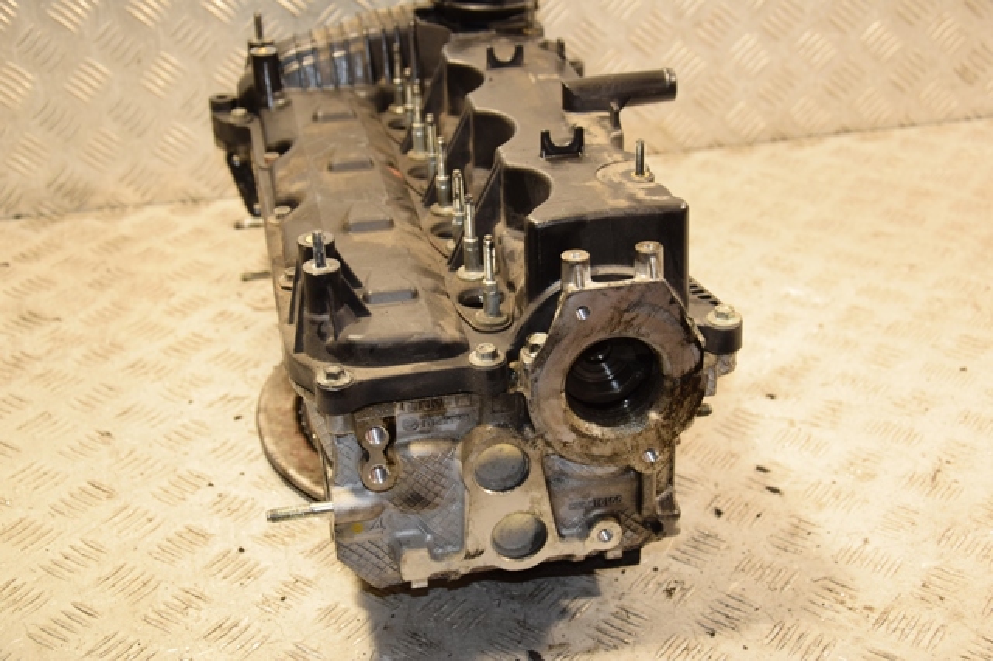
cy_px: 330
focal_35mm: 57
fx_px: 1571
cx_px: 496
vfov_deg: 23.8
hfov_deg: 35.1
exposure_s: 1/160
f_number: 5
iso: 800
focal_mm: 38
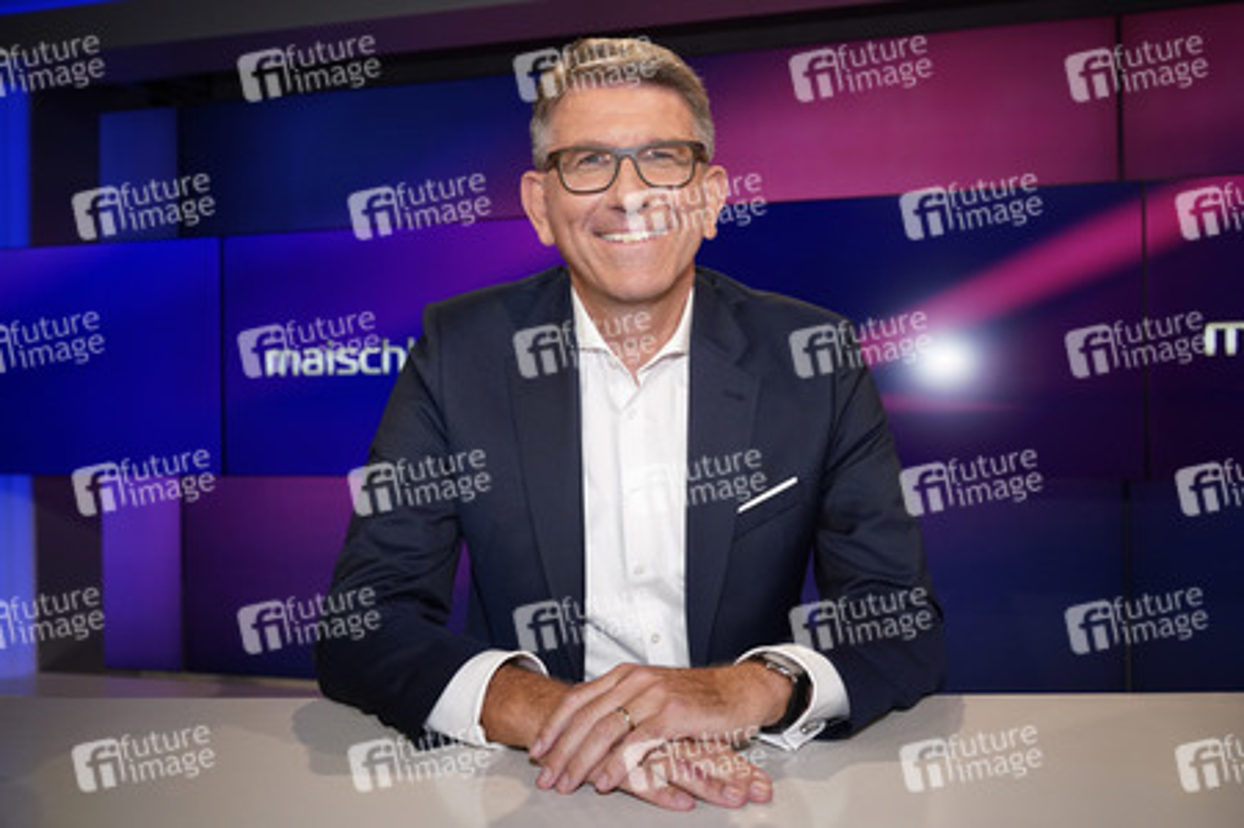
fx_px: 967
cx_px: 622
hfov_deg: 65.5
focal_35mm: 28
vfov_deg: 46.3
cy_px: 414
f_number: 5
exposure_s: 1/125
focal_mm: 28
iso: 2000
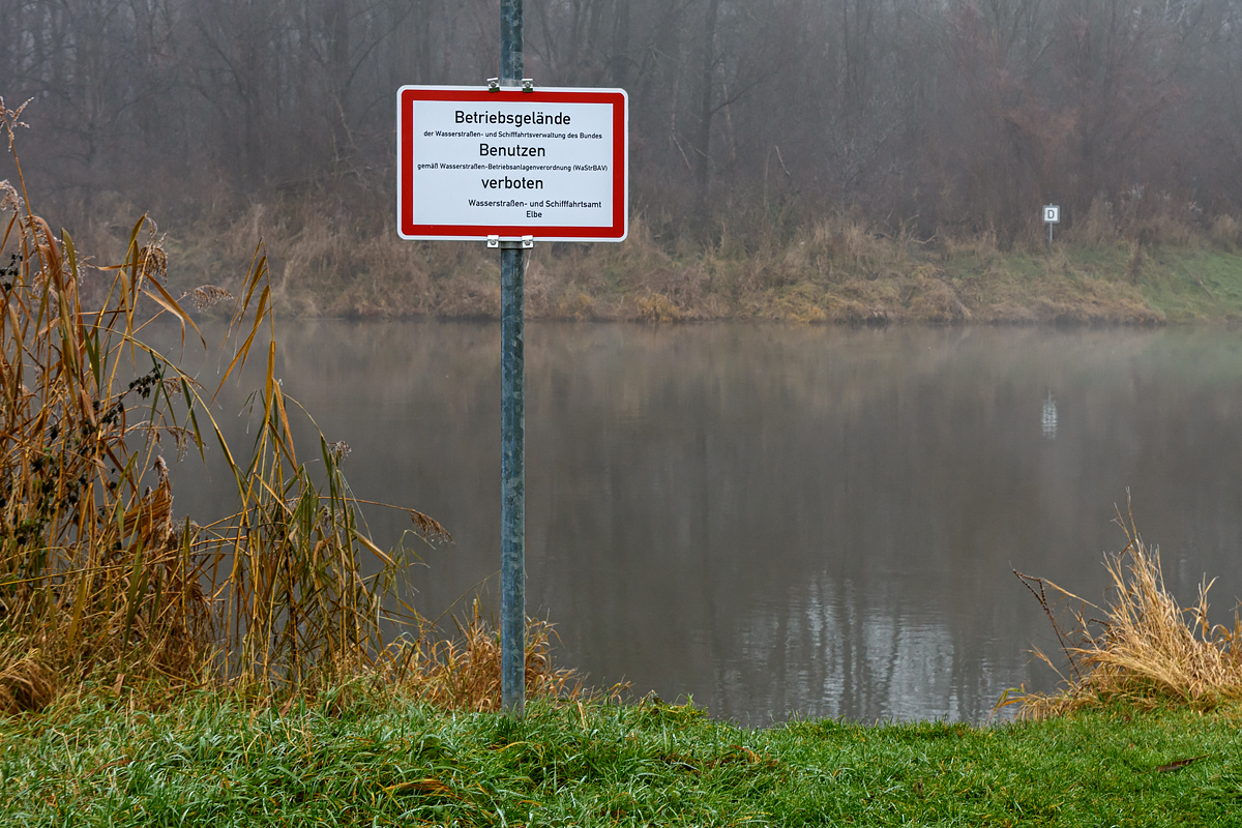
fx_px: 1966
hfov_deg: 35.1
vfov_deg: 23.8
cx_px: 621
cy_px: 414
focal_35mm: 57
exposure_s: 1/160
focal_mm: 38
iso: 200
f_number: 8
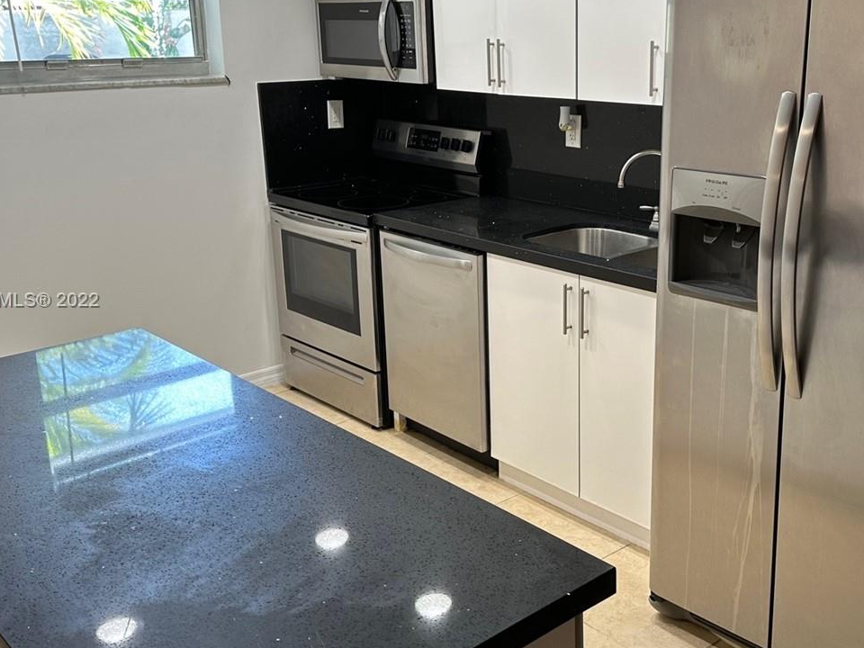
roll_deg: -0.3
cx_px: 531
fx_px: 998
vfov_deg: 35.9
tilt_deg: -15.9
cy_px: 302
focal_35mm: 40
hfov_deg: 46.5
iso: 80
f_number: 1.78
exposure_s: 1/120
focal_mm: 6.86
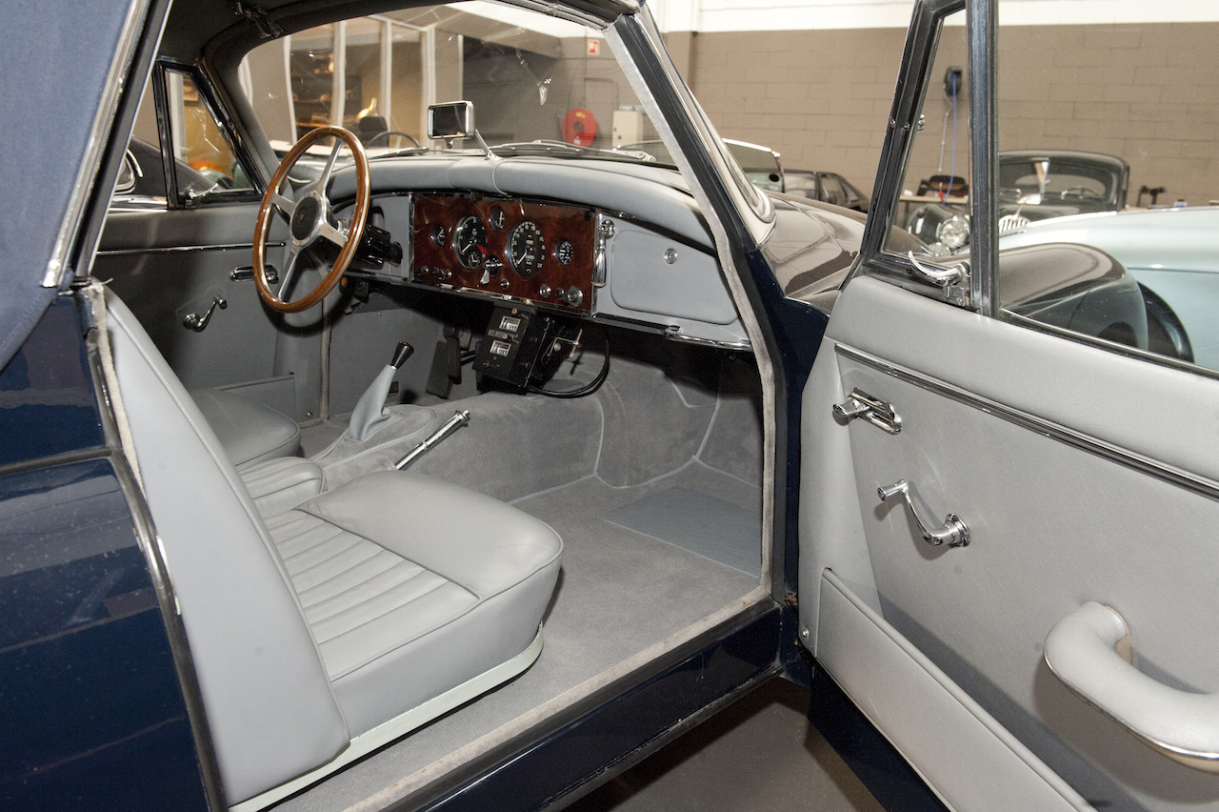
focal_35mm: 29
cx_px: 610
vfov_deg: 44.9
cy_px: 406
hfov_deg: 63.7
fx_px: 981
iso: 3200
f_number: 8
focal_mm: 29
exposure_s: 1/60
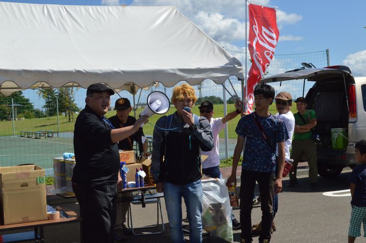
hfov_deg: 37.9
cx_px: 183
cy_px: 122
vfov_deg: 25.7
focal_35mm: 52
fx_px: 533
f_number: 14
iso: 800
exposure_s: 1/800
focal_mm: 35
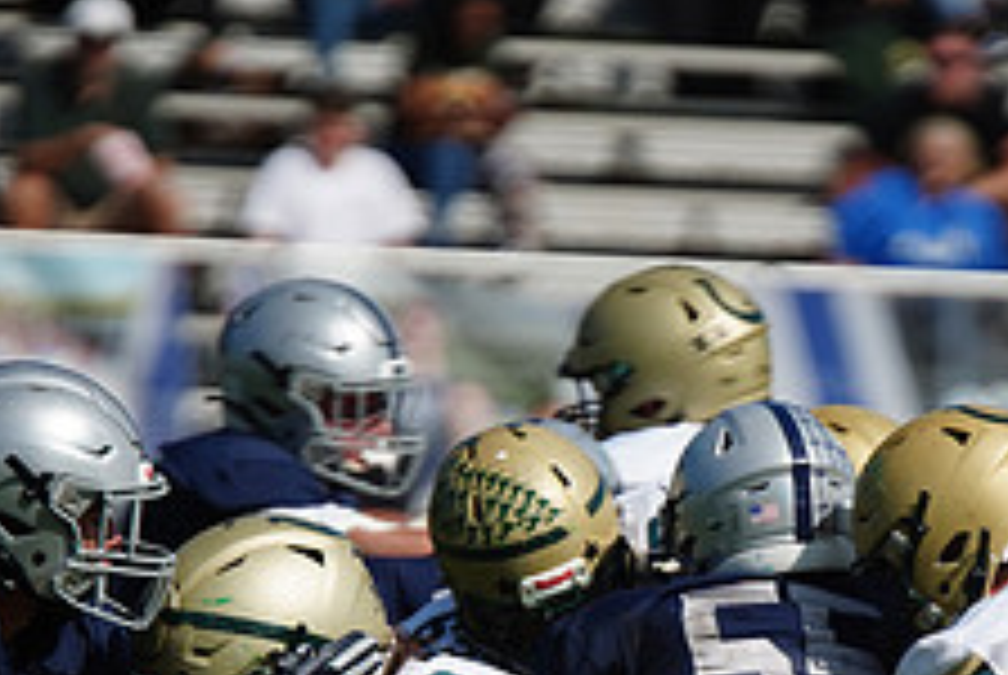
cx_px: 747
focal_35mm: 776
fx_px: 21756
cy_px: 776
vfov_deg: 1.8
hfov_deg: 2.7
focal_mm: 300
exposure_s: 1/8000
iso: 400
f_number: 2.8
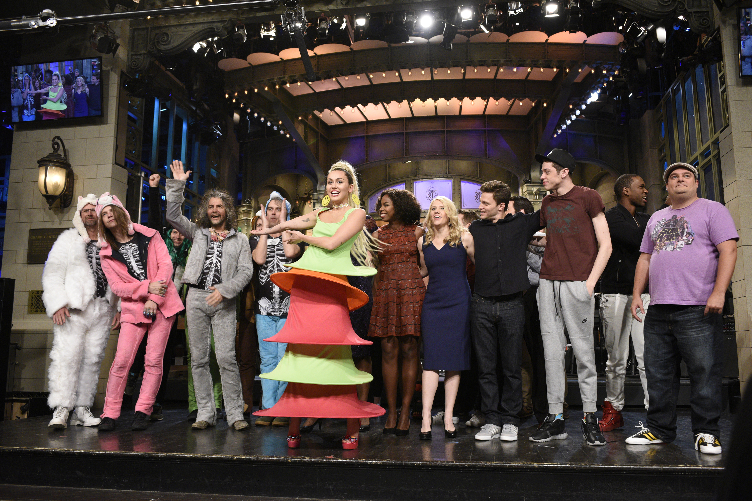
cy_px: 250
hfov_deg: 58.7
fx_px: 668
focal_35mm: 32
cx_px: 376
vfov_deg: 41.1
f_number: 4
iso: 3200
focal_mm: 32
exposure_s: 1/125
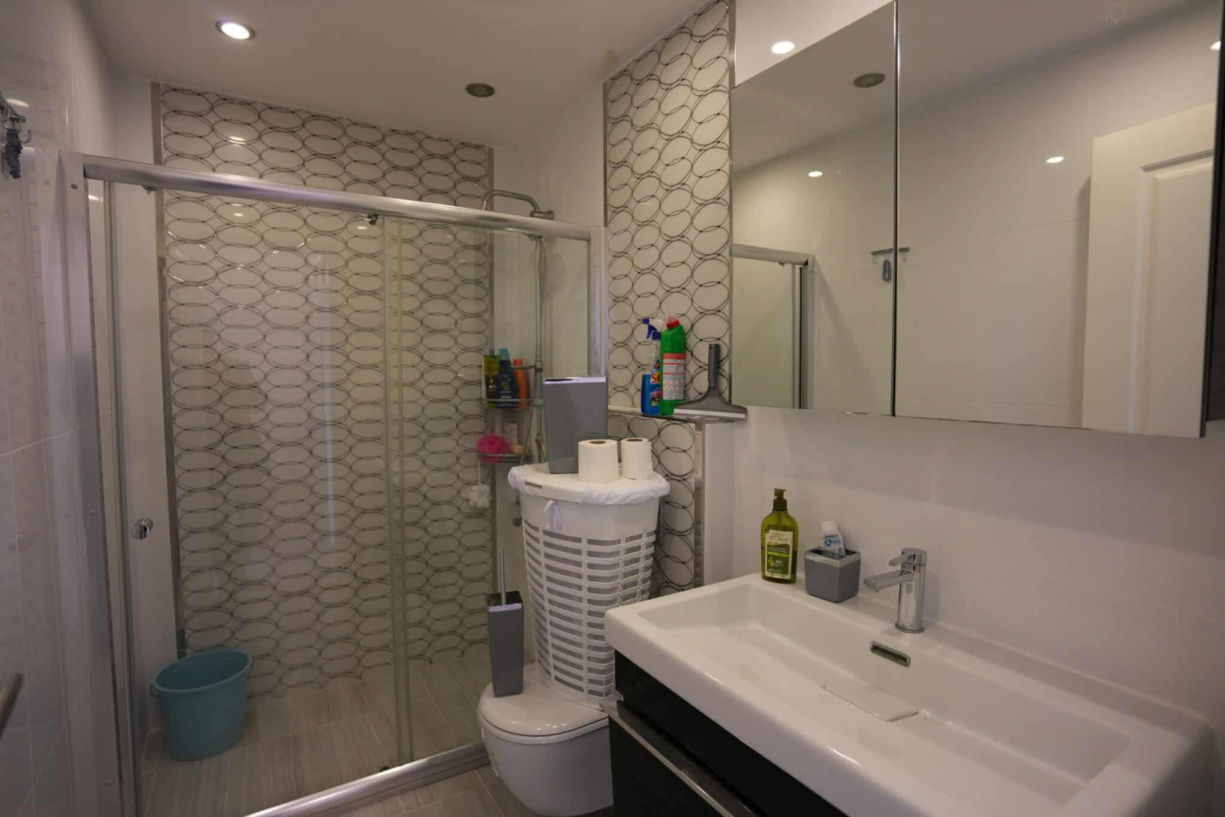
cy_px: 408
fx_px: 578
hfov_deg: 93.3
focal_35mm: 17
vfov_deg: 70.4
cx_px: 612
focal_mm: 17
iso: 1600
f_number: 3.2
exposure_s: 1/160
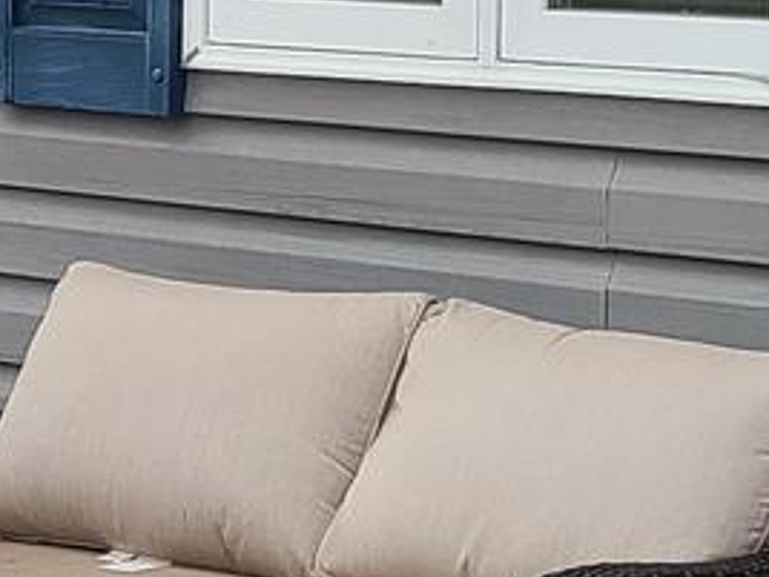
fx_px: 4421
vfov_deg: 7.5
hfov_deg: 9.8
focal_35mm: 199
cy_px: 296
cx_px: -123
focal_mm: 5.4
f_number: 1.8
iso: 40
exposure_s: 1/248
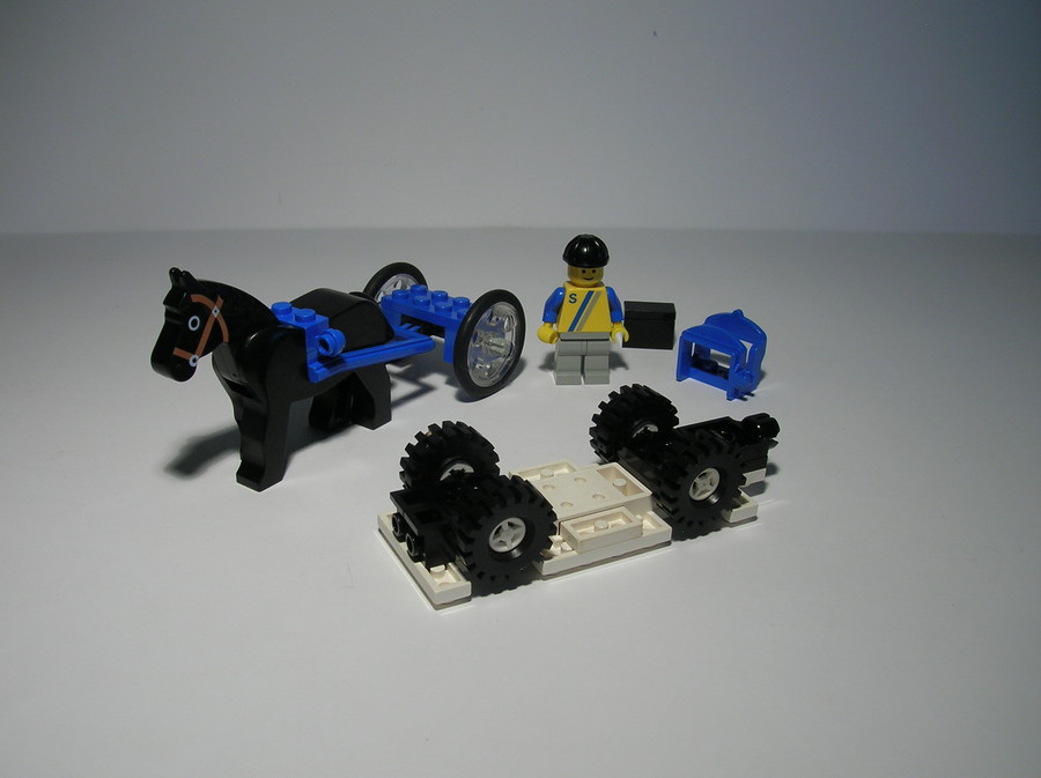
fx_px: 1021
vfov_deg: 41.7
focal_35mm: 34
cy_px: 389
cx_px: 520
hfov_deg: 54.0
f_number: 4.9
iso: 50
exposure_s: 1/21
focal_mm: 5.7
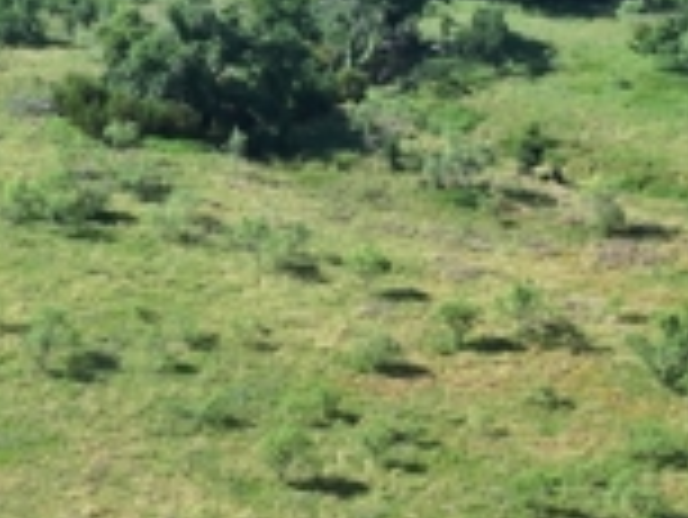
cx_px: -94
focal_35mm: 183
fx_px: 3640
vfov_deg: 8.1
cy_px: -36
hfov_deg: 10.6
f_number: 2.8
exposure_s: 1/100
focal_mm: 19.35
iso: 130
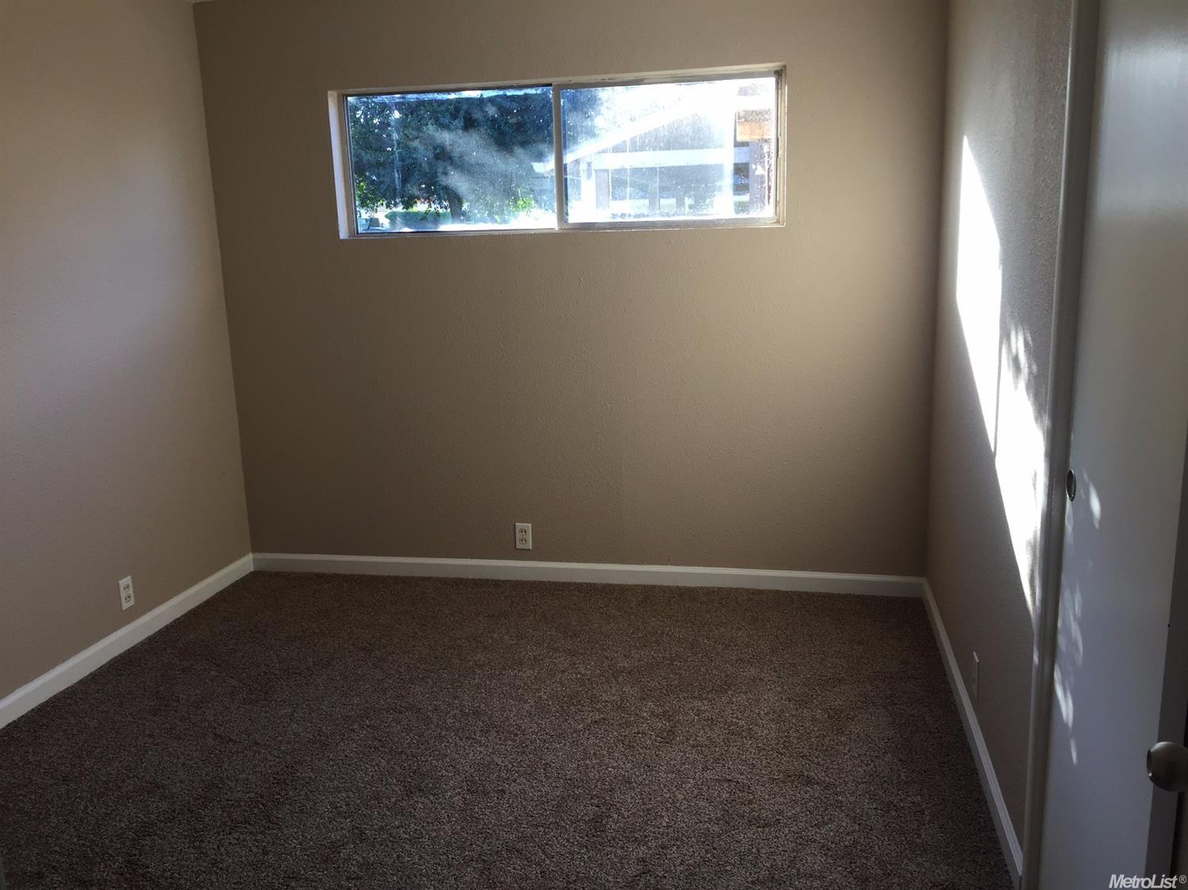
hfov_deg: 61.7
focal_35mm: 29
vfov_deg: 48.2
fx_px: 995
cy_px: 445
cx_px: 594
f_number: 2.2
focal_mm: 4.15
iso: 40
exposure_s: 1/120
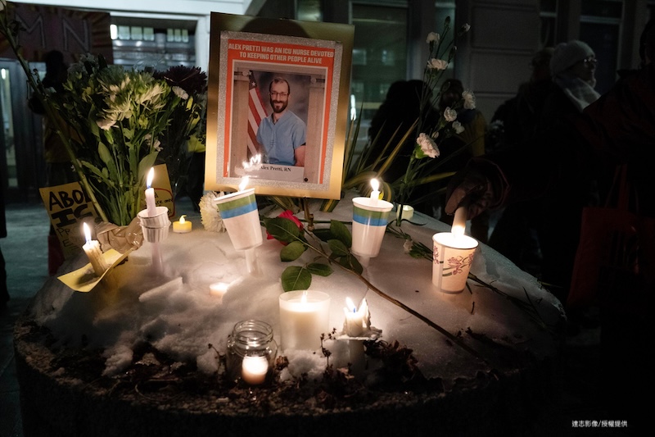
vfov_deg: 44.9
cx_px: 328
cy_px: 218
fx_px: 527
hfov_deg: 63.7
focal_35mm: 29
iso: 5000
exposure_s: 1/125
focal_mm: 29
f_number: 4.5
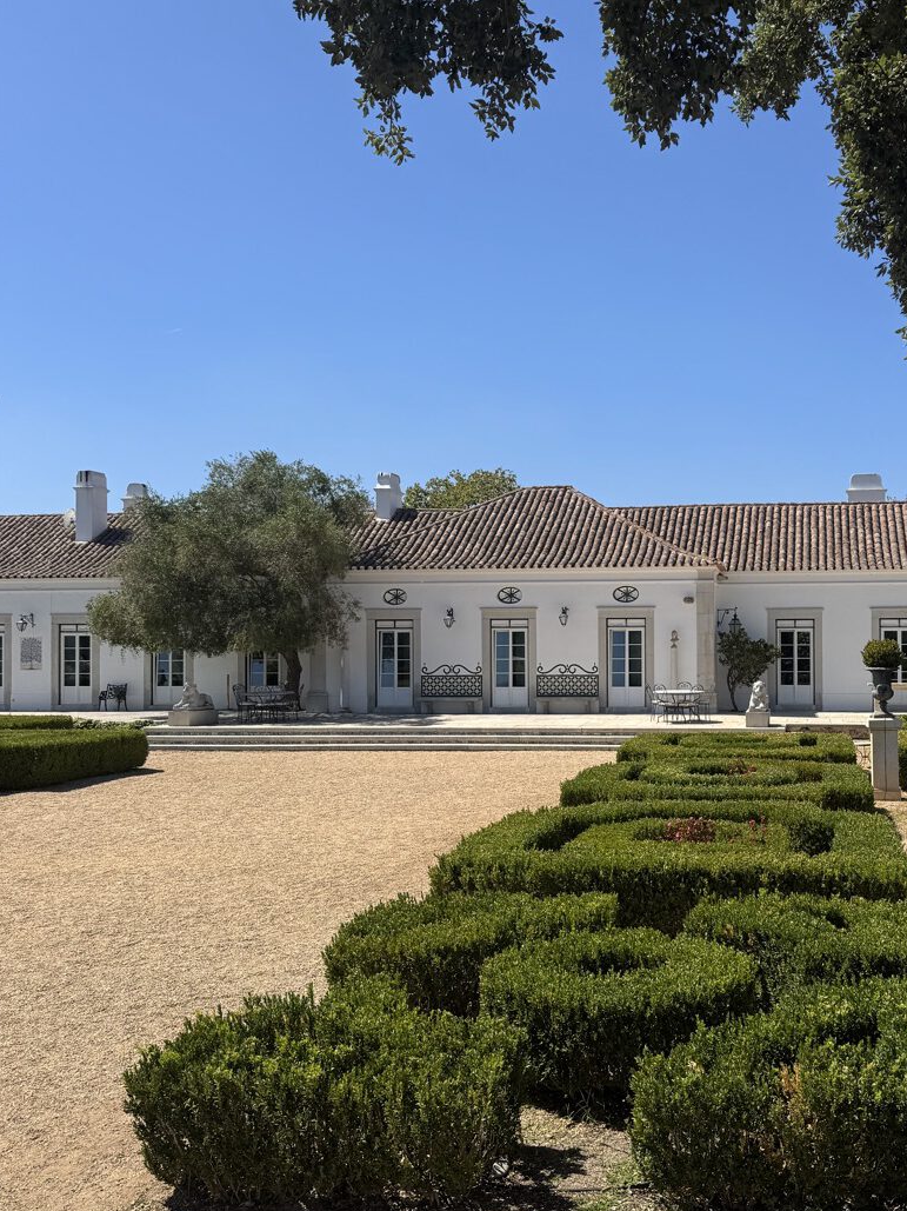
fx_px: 1224
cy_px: 637
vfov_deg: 52.6
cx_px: 656
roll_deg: +0.3
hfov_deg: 39.8
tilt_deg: +1.6
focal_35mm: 35
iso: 80
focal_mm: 6.76
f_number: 1.78
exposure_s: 1/4608
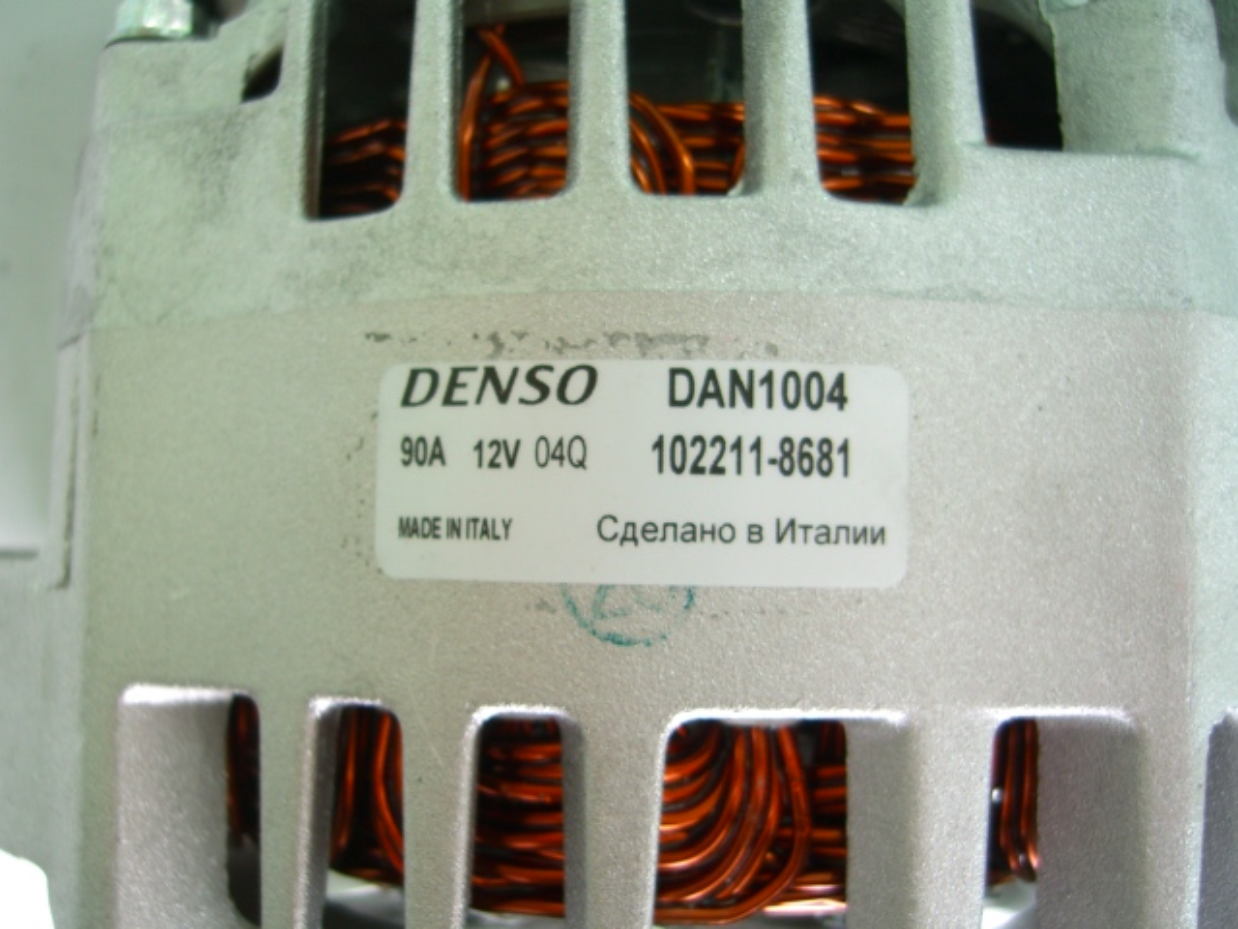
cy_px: 464
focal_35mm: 38
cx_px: 619
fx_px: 1359
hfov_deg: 49.0
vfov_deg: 37.7
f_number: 2.8
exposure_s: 1/25
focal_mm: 7.9
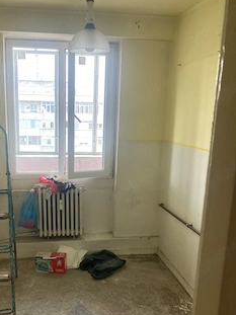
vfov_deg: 51.0
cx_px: 86
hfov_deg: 39.3
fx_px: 327
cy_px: 188
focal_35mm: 36
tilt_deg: -12.4
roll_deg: -0.8
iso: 80
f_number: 1.8
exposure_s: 1/94
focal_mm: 3.99
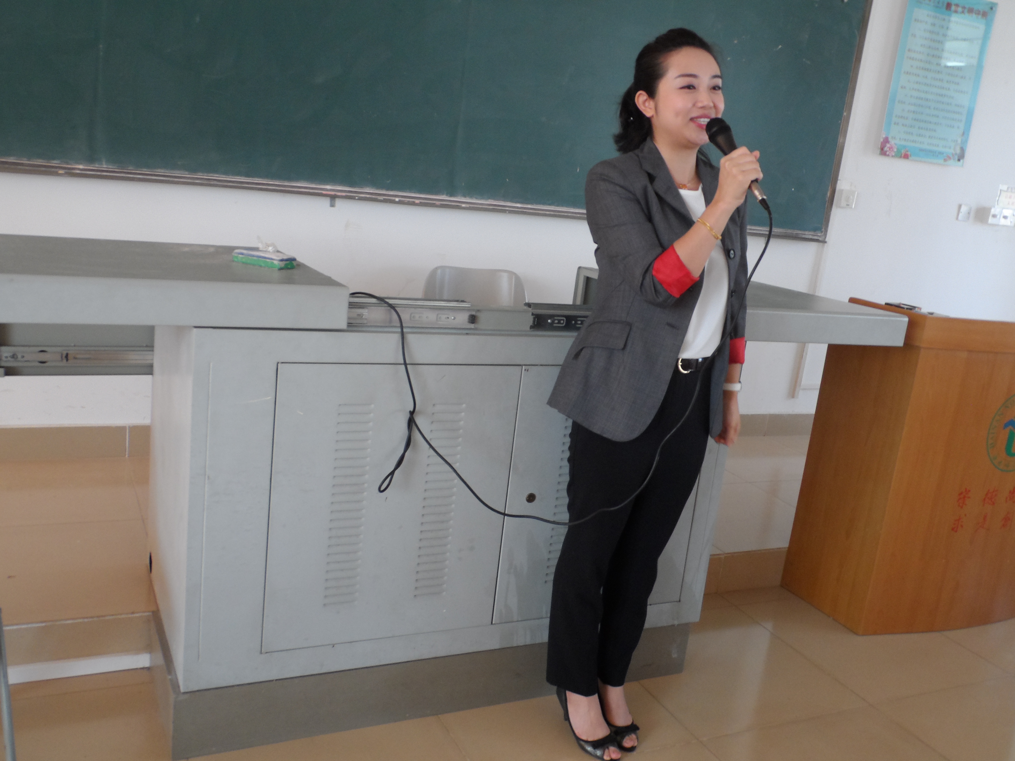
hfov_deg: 56.8
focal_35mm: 32
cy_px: 380
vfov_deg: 44.2
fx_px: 938
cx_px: 508
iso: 160
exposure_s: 1/45
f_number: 3.4
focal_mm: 5.3
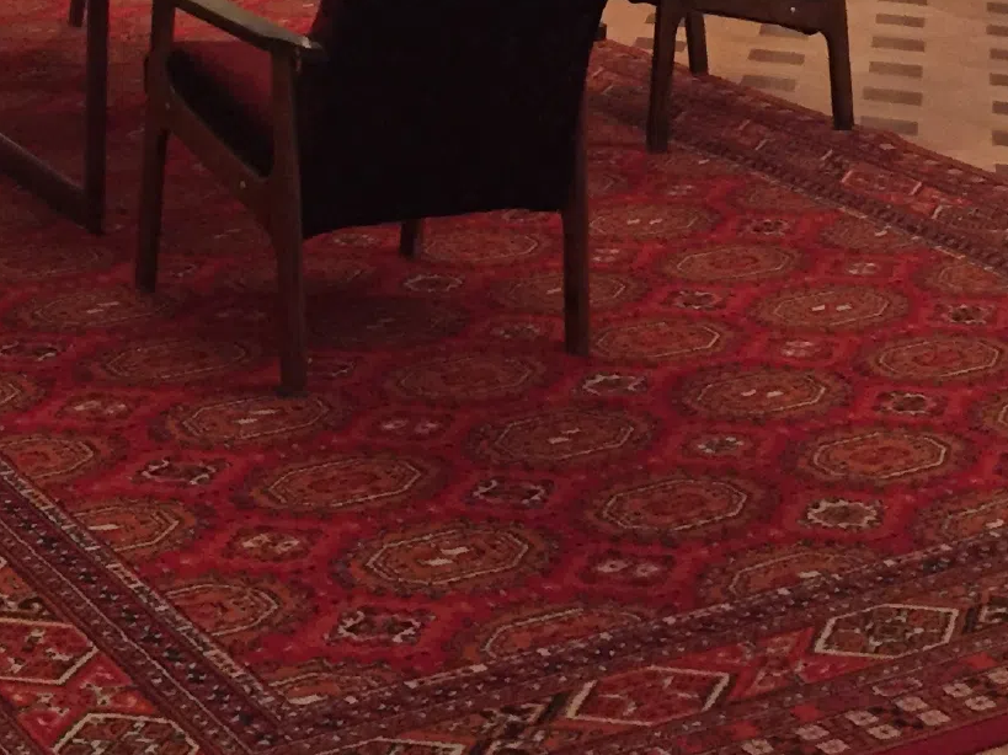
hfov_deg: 22.9
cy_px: -66
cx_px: 283
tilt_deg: -12.8
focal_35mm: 85
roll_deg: -3.6
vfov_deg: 16.8
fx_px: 2475
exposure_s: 1/20
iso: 250
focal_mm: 4.15
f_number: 2.2
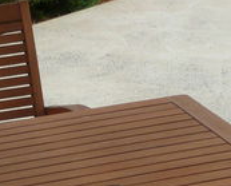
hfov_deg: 9.8
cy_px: 403
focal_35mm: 197
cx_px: 151
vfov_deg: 7.5
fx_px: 1349
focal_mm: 7.4
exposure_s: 1/125
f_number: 4
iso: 100
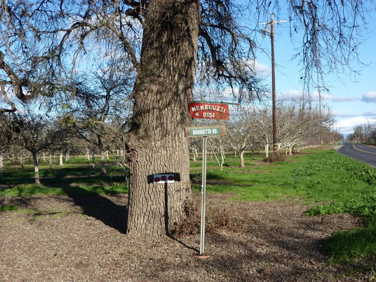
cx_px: 188
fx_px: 532
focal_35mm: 49
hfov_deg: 38.9
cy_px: 141
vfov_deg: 29.7
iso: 100
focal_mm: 8.7
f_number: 4.1
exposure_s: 1/500
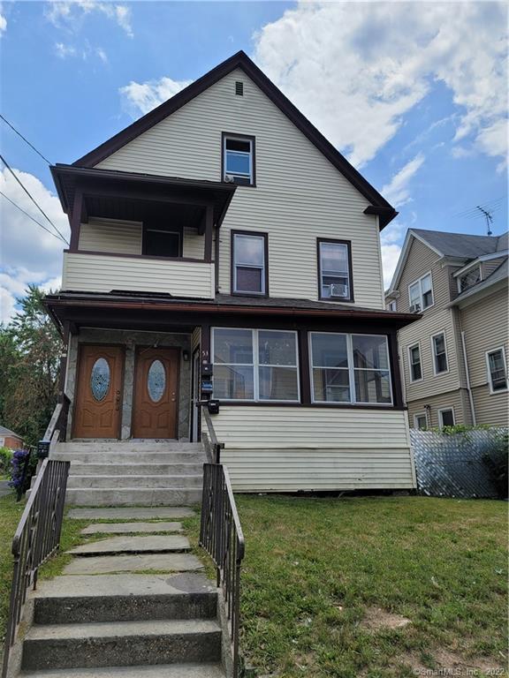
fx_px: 490
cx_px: 254
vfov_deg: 69.4
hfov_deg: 54.9
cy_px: 339
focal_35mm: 25
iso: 20
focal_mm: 7
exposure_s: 1/1167
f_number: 1.8
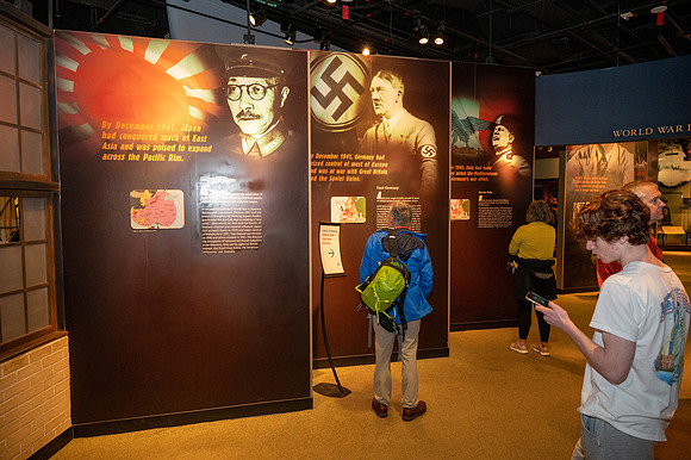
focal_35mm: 24
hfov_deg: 73.8
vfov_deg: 53.1
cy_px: 230
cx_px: 346
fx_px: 460
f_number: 5
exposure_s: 1/80
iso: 4500
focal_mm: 24
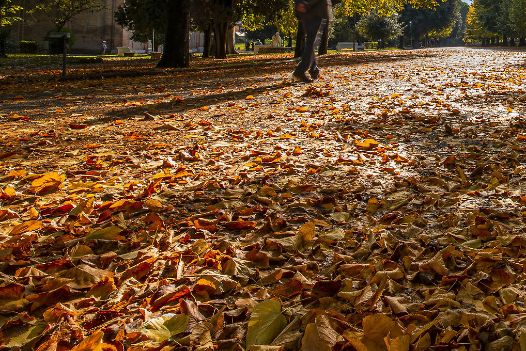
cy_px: 26
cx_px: 526
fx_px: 482
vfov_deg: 37.1
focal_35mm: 33
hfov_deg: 47.5
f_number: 16
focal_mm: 14
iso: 100
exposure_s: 1/10
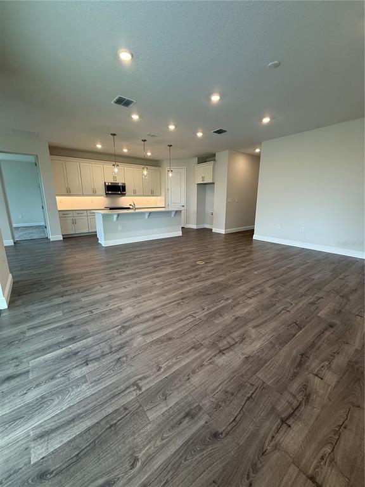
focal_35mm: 14
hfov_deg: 85.7
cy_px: 244
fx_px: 197
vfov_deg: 102.1
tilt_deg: -12.7
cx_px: 182
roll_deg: -0.7
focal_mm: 2.22
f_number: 2.2
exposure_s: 1/120
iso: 160
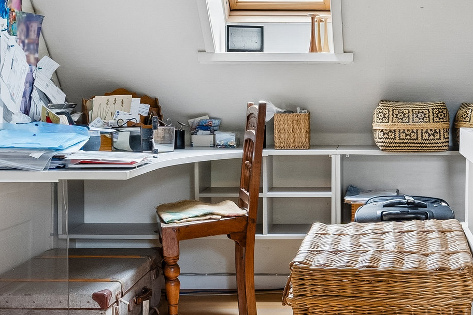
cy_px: 107
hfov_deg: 28.3
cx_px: 415
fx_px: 907
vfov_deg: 19.7
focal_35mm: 69
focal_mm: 14
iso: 400
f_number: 8
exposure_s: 1/10
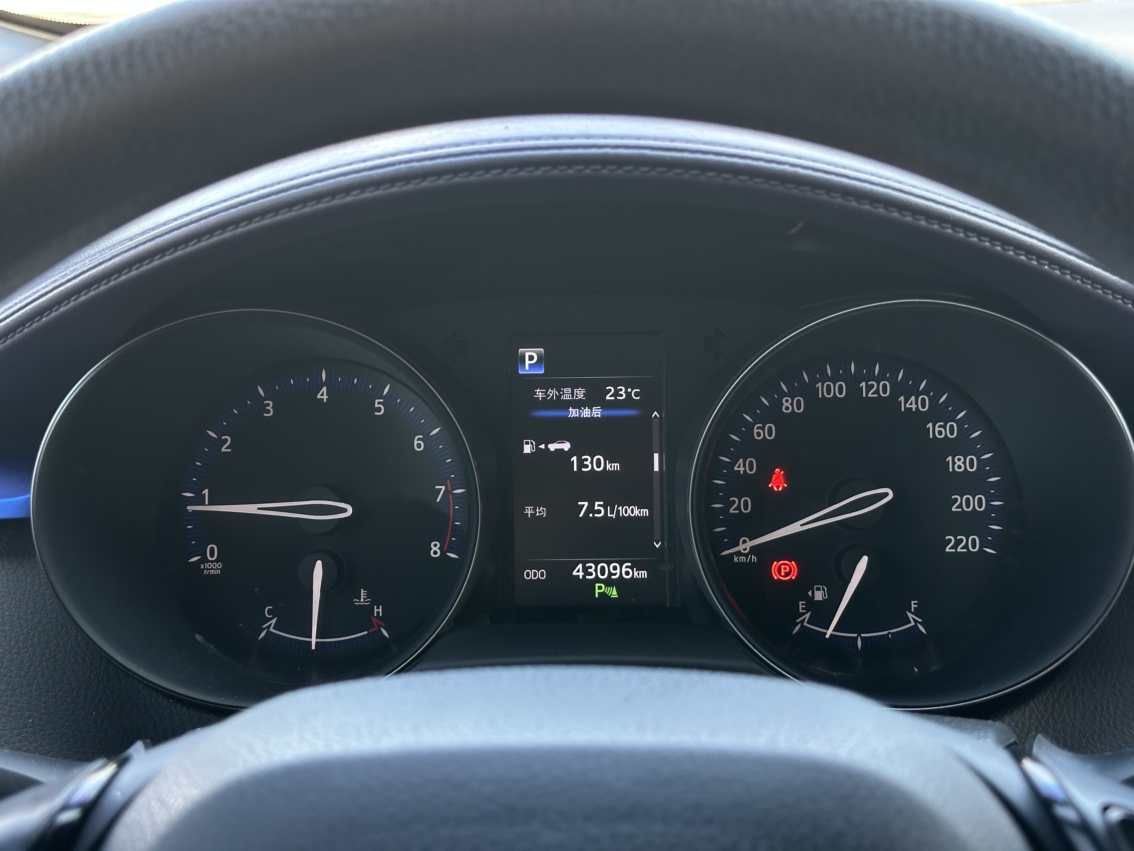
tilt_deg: -22.0
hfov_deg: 39.7
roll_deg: +0.4
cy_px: 426
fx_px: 1572
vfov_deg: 30.3
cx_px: 567
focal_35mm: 48
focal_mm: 6.86
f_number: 1.78
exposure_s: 1/60
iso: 100
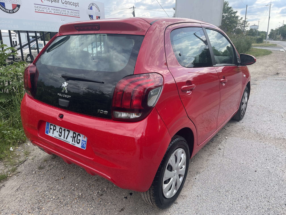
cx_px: 143
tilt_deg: -16.8
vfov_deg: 54.9
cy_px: 108
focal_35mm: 25
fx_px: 207
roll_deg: +0.7
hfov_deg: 69.4
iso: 32
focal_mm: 5.1
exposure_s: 1/985
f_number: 1.6
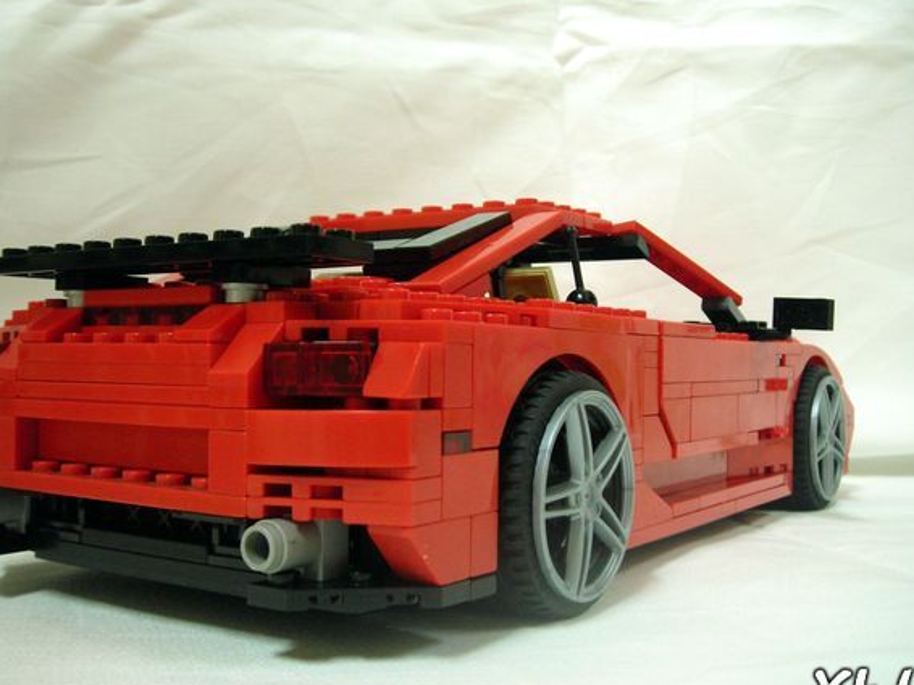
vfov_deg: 33.6
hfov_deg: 43.9
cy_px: 346
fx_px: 1135
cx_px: 463
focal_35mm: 43
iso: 184
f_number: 3.2
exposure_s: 1/3.9
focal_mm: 6.3
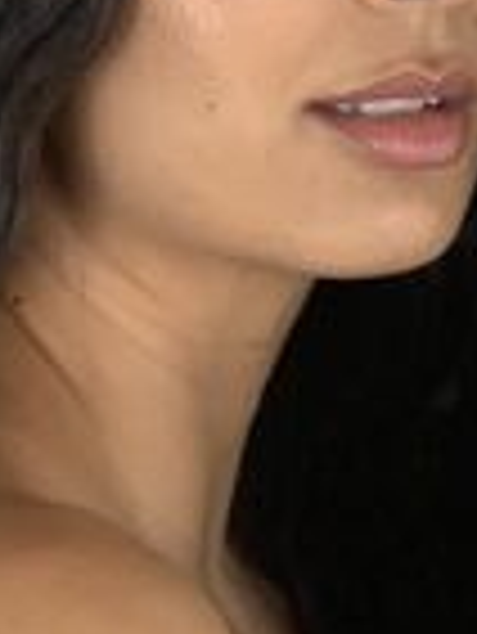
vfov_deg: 8.5
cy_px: 562
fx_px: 4274
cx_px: 396
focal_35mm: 233
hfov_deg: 6.4
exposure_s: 1/100
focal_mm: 6
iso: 125
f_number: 2.4
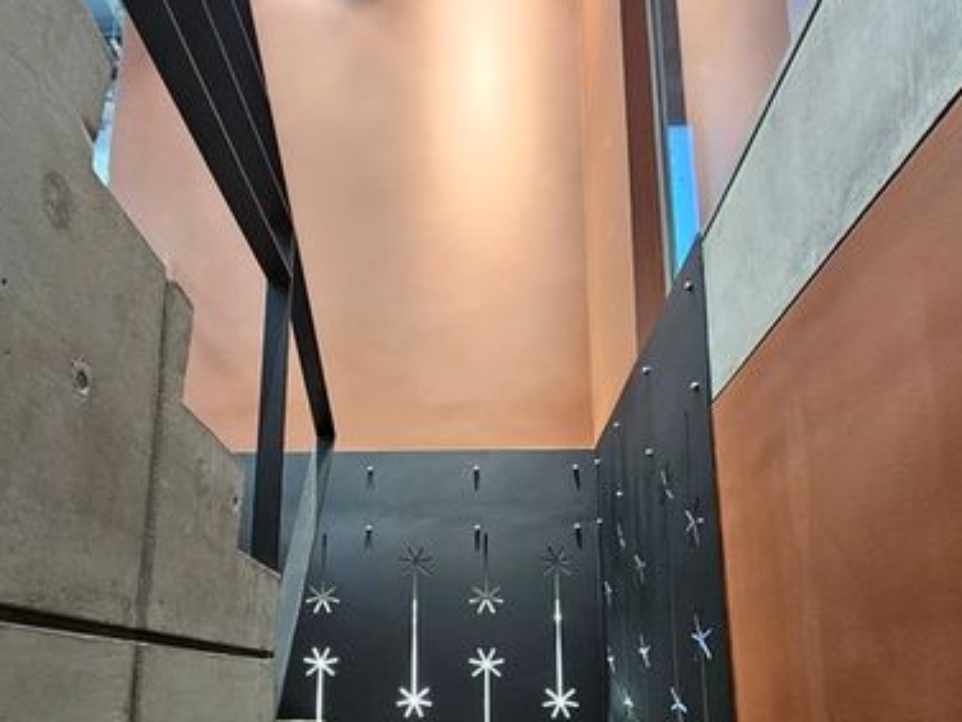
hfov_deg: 73.8
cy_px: 564
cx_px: 453
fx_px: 639
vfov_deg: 55.3
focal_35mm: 23
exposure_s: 1/30
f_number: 2.2
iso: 640
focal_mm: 2.2
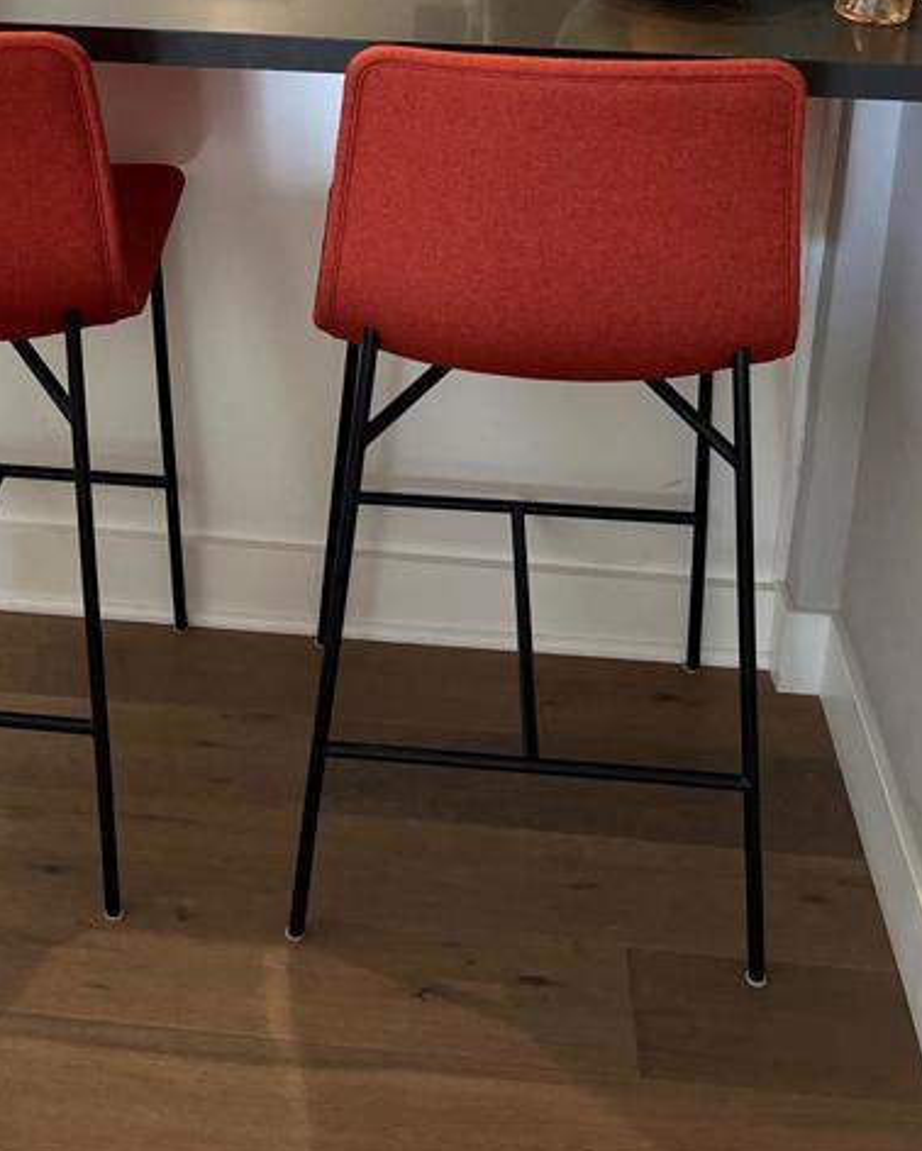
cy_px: -7
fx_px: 1875
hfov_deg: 27.2
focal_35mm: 55
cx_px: 227
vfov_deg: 31.5
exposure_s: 1/120
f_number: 1.6
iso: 125
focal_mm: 5.1
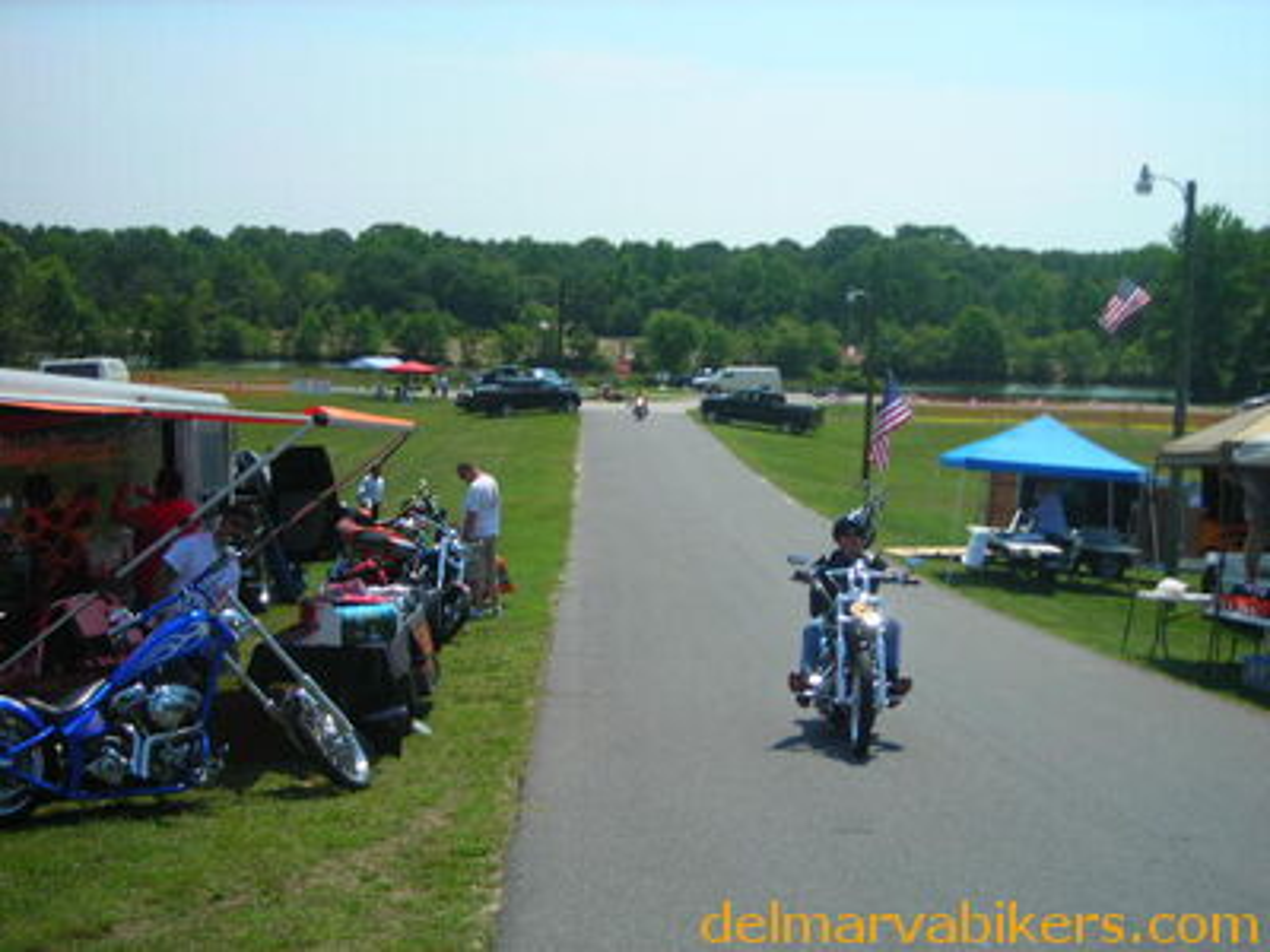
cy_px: 476
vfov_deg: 26.6
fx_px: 2018
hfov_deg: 34.9
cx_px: 635
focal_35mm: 55
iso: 50
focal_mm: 9.1
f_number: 7.3
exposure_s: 1/158
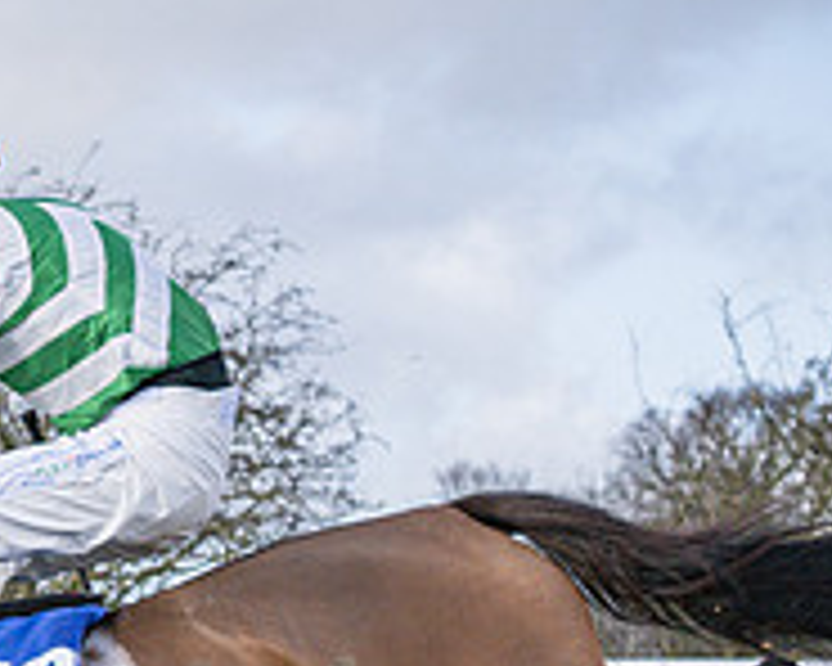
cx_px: -603
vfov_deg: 6.8
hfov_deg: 8.3
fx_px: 5565
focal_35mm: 226
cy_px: 888
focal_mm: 35
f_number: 4
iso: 400
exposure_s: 1/1600
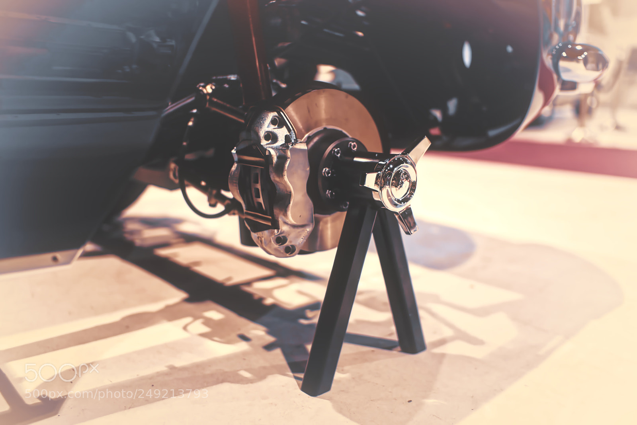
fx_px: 619
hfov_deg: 54.4
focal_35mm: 35
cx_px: 318
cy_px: 212
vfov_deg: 37.9
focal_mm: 35
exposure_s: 1/40
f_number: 1.4
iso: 250
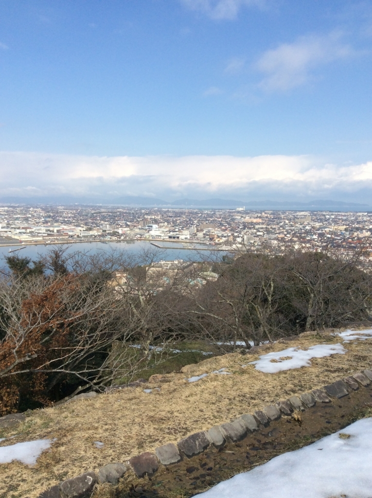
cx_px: 186
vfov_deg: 56.9
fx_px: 460
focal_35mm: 32
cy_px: 249
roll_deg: -1.3
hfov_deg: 44.1
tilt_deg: -6.2
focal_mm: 3.3
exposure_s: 1/1684
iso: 32
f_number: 2.4
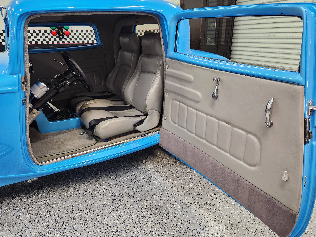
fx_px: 219
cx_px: 154
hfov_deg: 71.6
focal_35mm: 24
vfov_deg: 56.8
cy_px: 121
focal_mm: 5.4
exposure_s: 1/120
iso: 500
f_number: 1.8
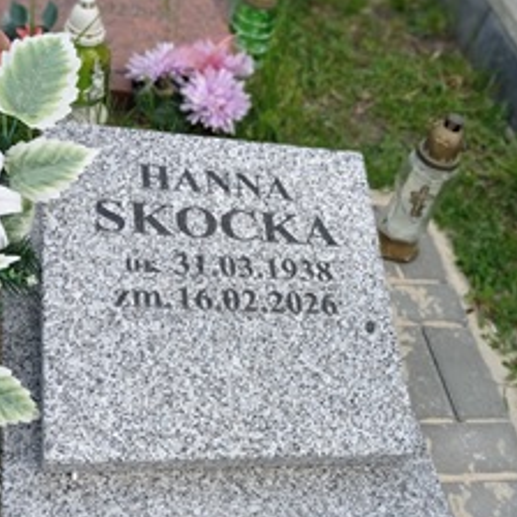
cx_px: 252
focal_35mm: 53
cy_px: 328
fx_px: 896
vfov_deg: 32.0
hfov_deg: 32.2
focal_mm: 4.74
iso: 101
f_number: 1.79
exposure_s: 1/1230
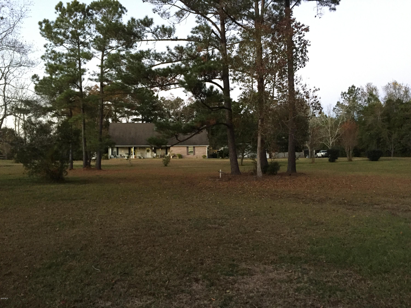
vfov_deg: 48.2
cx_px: 206
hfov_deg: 61.7
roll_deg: +0.2
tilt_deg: +2.0
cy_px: 154
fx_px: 344
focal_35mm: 29
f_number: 2.2
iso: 250
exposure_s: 1/20
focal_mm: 4.15
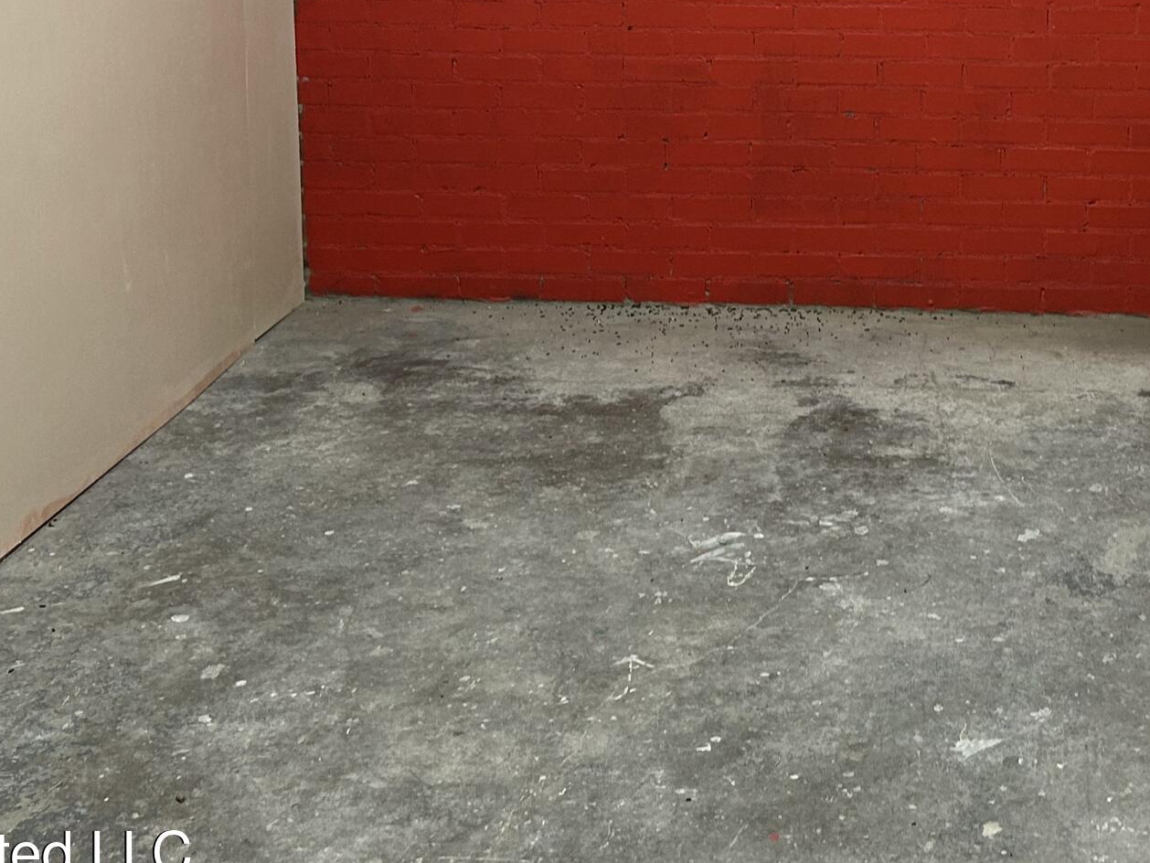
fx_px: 2060
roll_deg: +0.4
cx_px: 954
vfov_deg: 22.4
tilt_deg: -6.2
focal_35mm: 62
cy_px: -81
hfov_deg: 30.3
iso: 100
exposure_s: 1/60
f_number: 1.5
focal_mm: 5.7
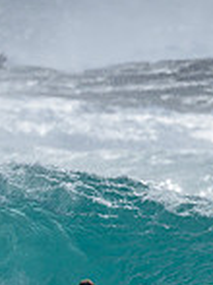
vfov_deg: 0.7
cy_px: 352
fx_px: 24936
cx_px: 168
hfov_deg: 0.5
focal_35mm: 3035
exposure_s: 1/2000
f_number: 6.3
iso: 125
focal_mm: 800
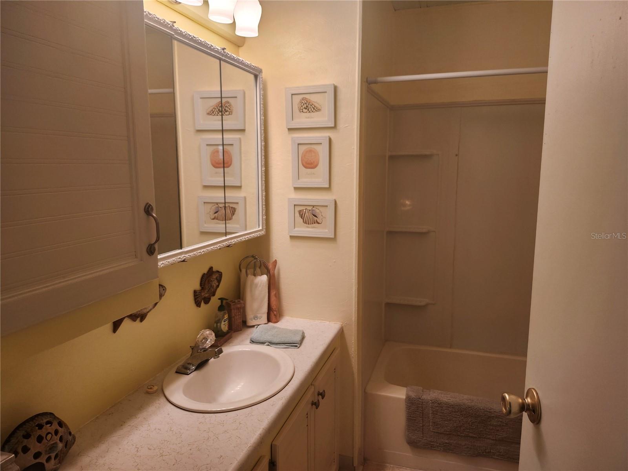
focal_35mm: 23
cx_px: 314
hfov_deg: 73.9
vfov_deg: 58.9
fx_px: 417
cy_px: 236
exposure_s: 1/120
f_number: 1.8
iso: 100
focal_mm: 5.54
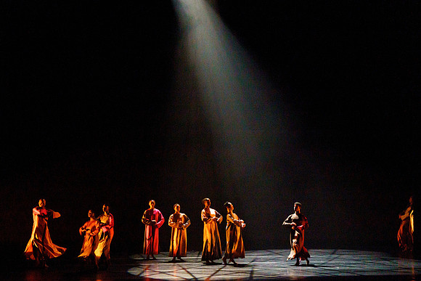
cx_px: 186
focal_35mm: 114
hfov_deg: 18.0
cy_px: 147
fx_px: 1332
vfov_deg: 12.0
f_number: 5.6
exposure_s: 1/250
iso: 5000
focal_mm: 102
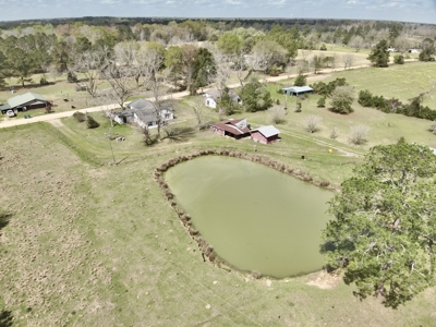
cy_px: 164
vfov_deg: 56.8
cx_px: 218
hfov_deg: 71.6
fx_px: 302
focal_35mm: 24
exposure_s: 1/1000
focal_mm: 4.4
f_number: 2.8
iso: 110
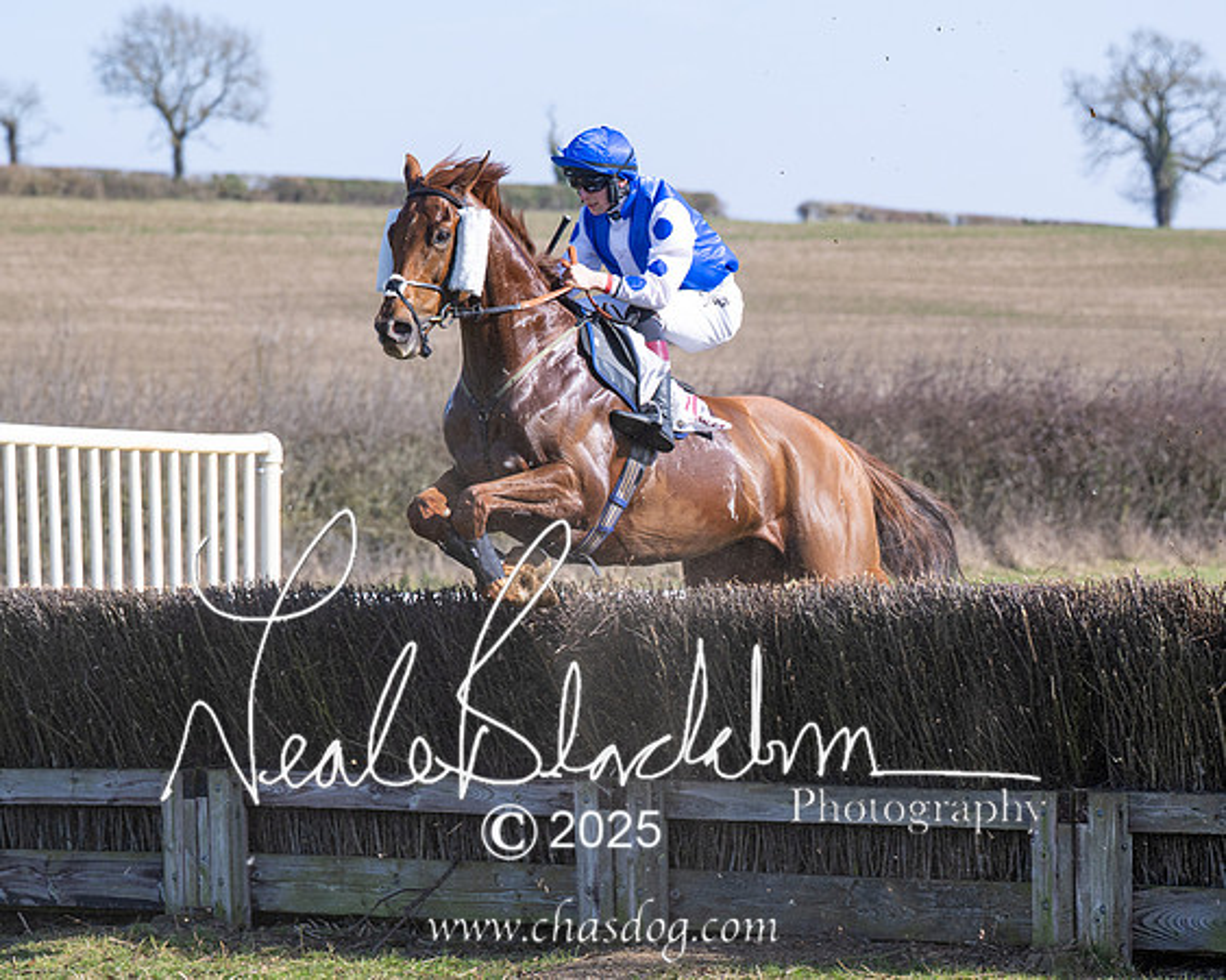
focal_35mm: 171
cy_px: 588
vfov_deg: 9.0
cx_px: 636
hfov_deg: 11.3
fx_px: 6206
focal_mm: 110
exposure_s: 1/1600
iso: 200
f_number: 4
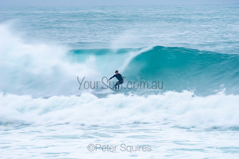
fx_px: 3320
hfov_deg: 4.1
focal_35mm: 500
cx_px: 120
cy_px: 80
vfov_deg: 2.8
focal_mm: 500
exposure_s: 1/20
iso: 80
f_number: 20
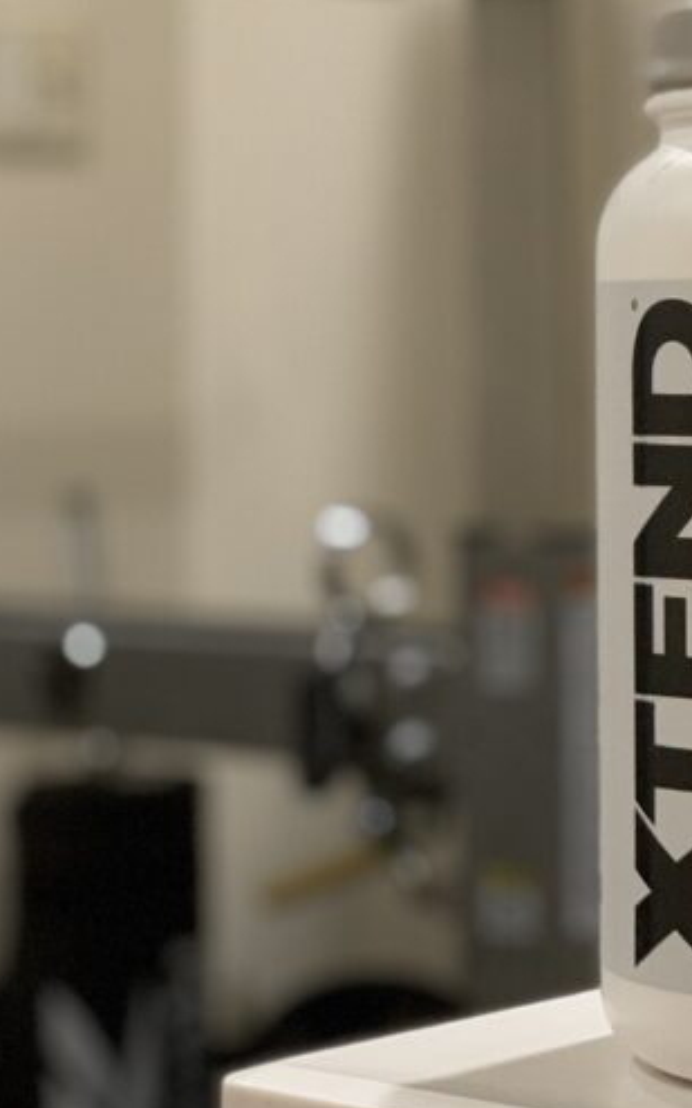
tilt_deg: +0.9
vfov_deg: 18.2
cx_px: 1131
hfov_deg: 10.9
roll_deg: +0.0
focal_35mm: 114
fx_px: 3443
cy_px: 349
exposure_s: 1/50
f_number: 2.4
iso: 200
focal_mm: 6
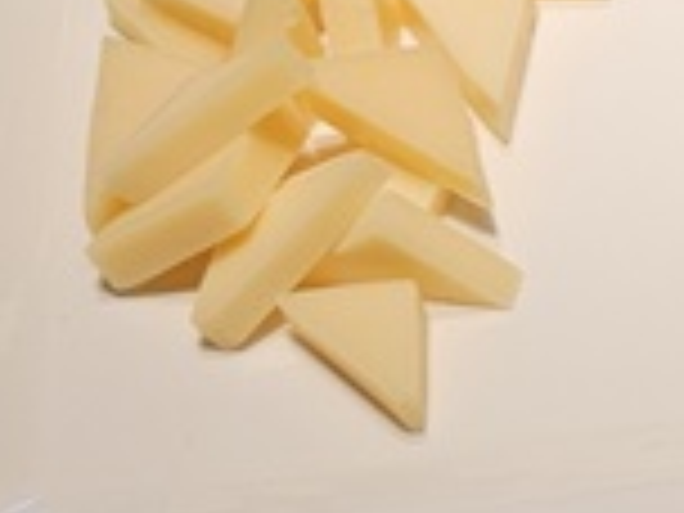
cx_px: 1449
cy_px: 418
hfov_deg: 11.5
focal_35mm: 151
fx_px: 2984
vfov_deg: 9.8
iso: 80
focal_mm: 5.4
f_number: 1.8
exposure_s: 1/120
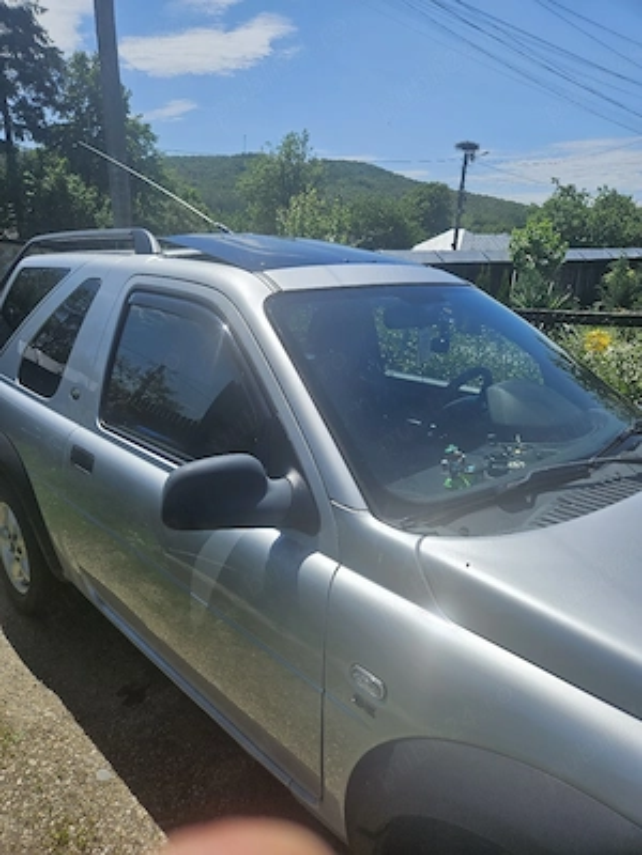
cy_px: 428
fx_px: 569
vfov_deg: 73.9
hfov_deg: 58.9
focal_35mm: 23
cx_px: 321
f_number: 1.8
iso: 25
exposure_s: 1/3333
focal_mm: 5.4
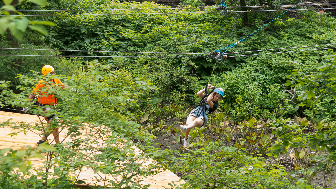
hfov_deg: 24.4
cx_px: 145
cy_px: 69
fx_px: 775
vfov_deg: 13.9
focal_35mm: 87
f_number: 4.5
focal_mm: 35
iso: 800
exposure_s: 1/200
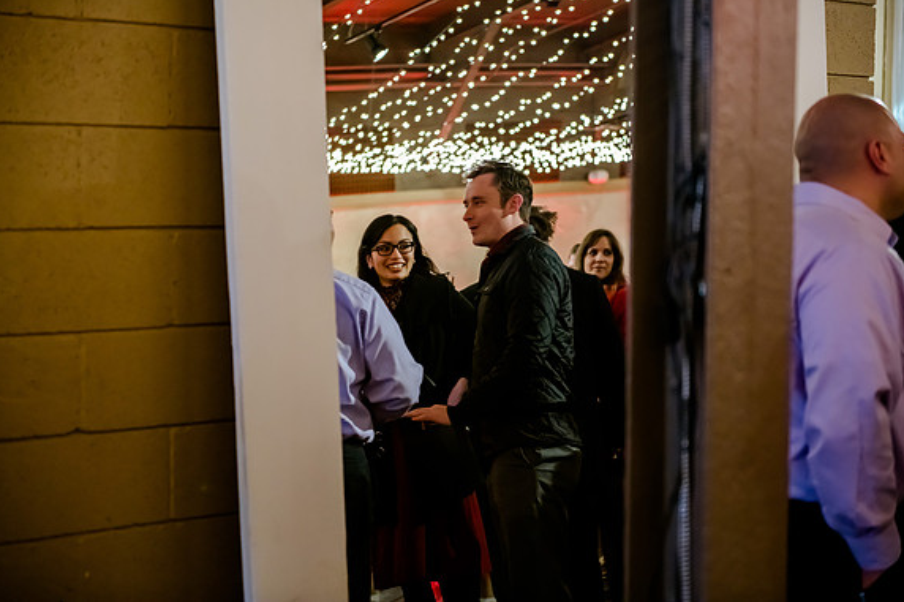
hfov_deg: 28.5
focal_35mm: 71
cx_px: 450
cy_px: 298
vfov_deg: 19.2
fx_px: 1782
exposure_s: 1/100
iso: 3200
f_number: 2.8
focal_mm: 70
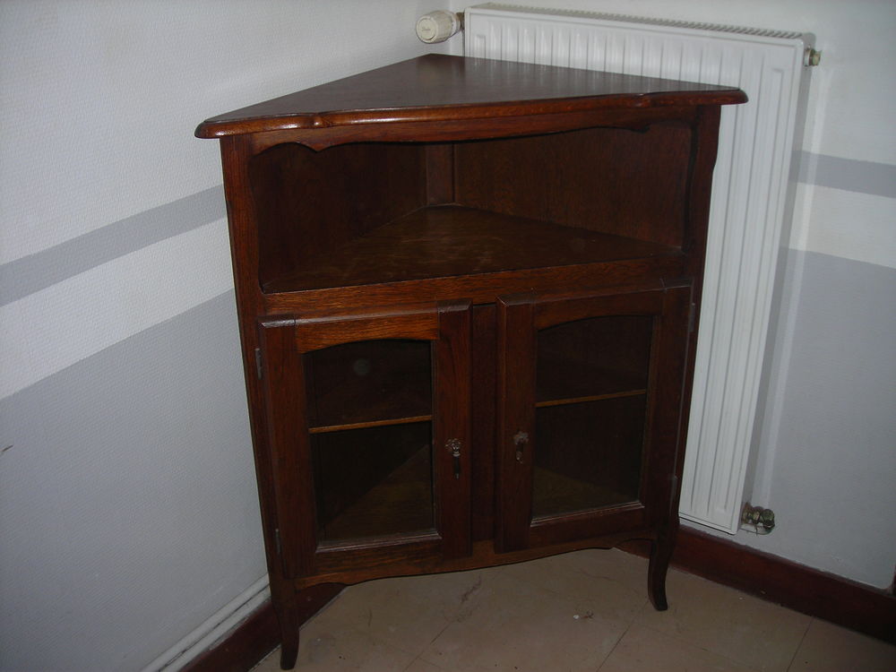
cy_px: 336
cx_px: 448
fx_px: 984
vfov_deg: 37.7
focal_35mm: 38
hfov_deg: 49.0
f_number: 3.2
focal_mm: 6.3
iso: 50
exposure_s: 1/60.1
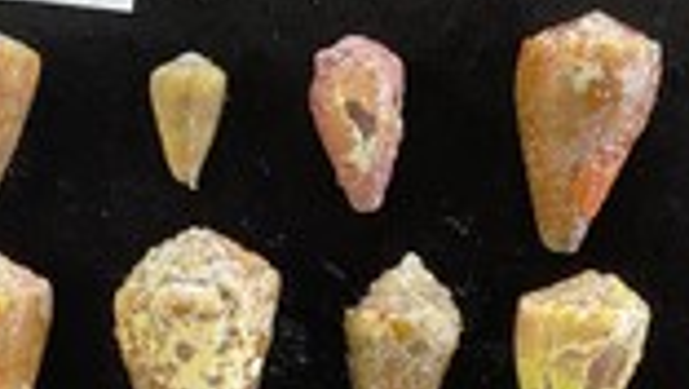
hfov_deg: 29.6
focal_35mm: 71
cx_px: 265
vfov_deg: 16.3
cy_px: 480
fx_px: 1298
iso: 160
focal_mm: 3
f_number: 1.8
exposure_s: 1/50
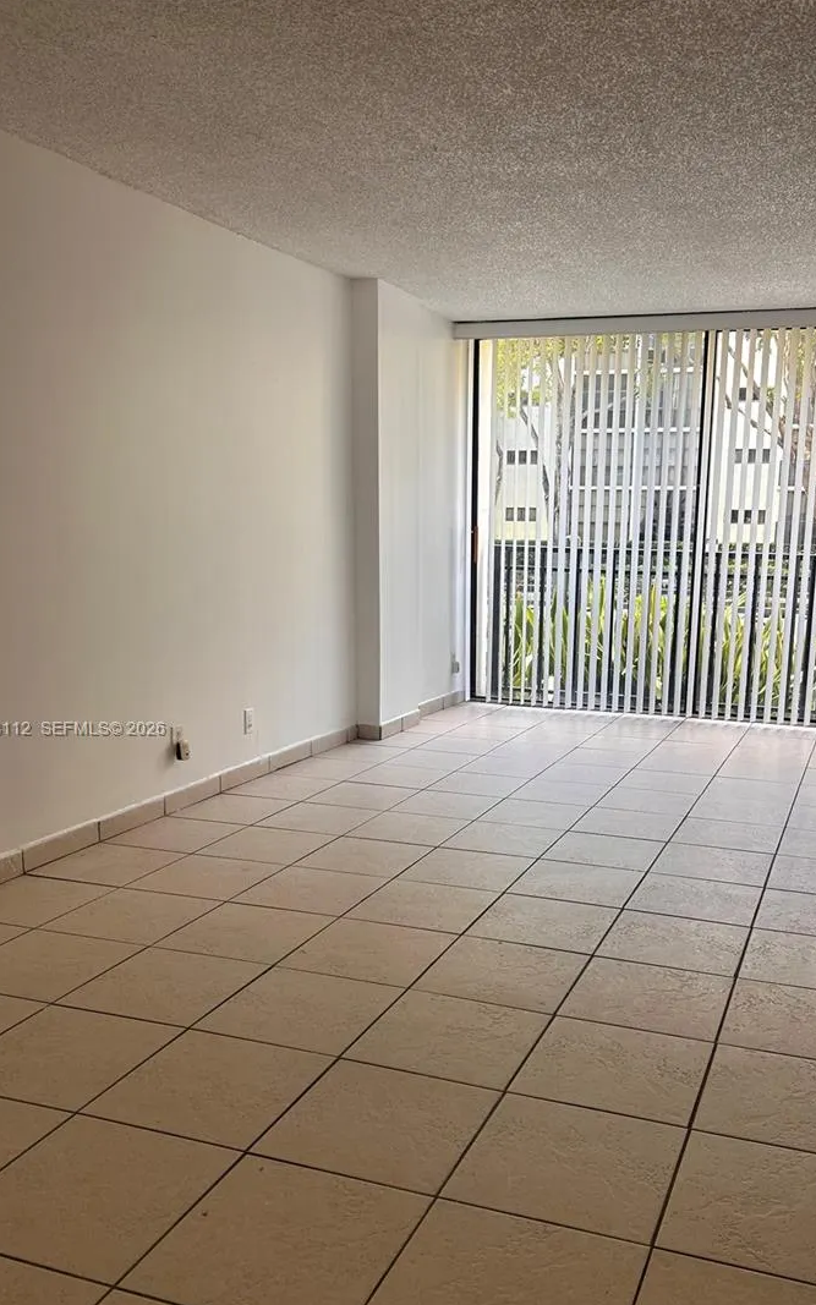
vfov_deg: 61.0
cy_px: 730
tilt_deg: -11.7
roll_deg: -2.3
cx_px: 489
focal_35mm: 31
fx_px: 1103
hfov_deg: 40.4
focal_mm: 5.7
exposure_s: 1/120
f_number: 1.5
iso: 50
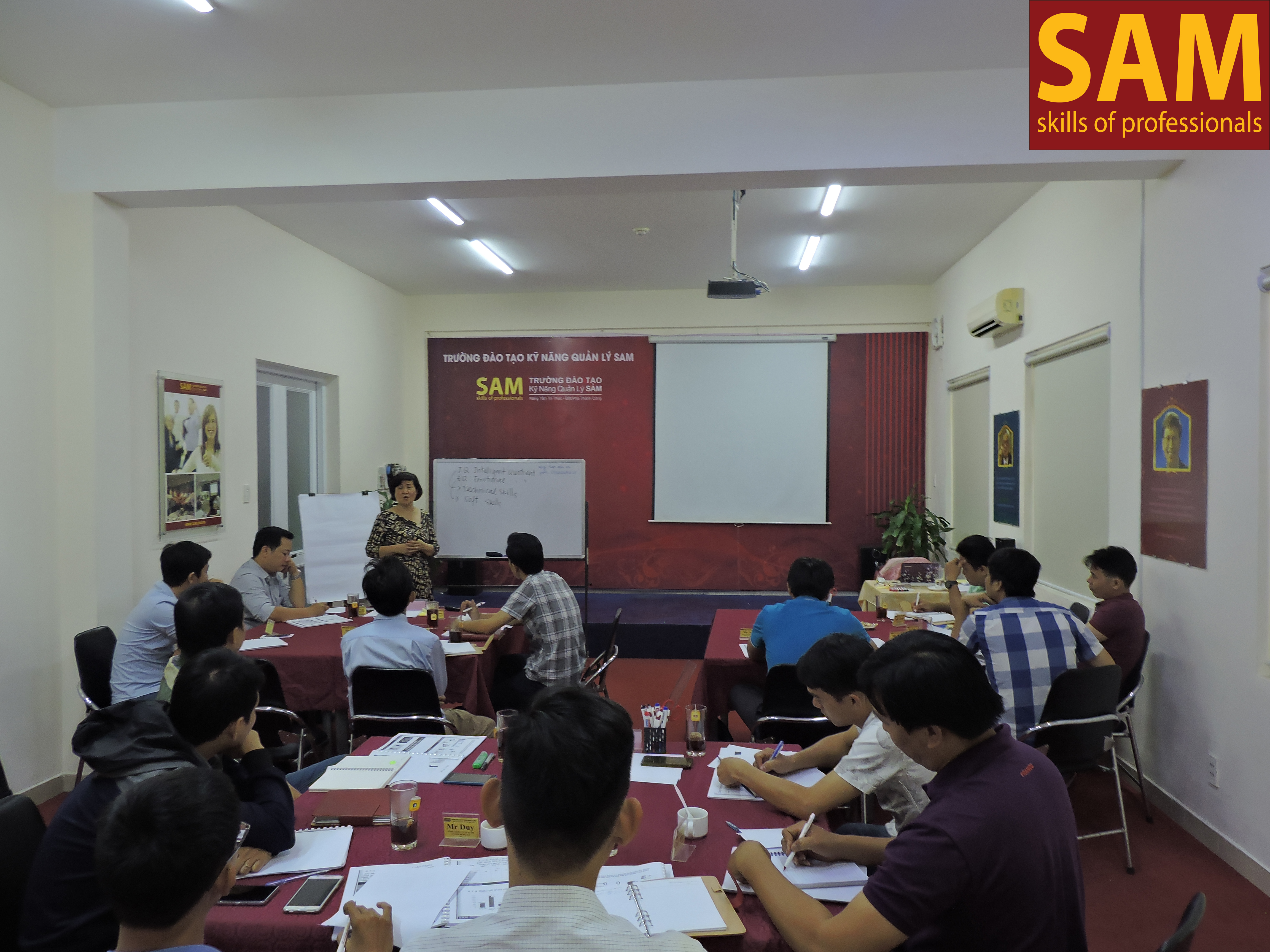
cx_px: 635
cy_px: 476
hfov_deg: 71.6
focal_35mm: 24
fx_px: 881
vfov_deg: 56.8
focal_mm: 4.3
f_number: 3
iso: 220
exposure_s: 1/30
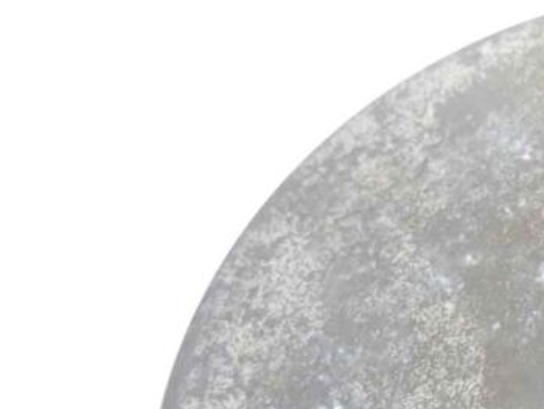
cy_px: 522
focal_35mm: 107
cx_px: 881
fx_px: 1683
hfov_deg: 16.3
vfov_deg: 13.4
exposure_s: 1/8
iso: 80
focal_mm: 4.1
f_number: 3.3
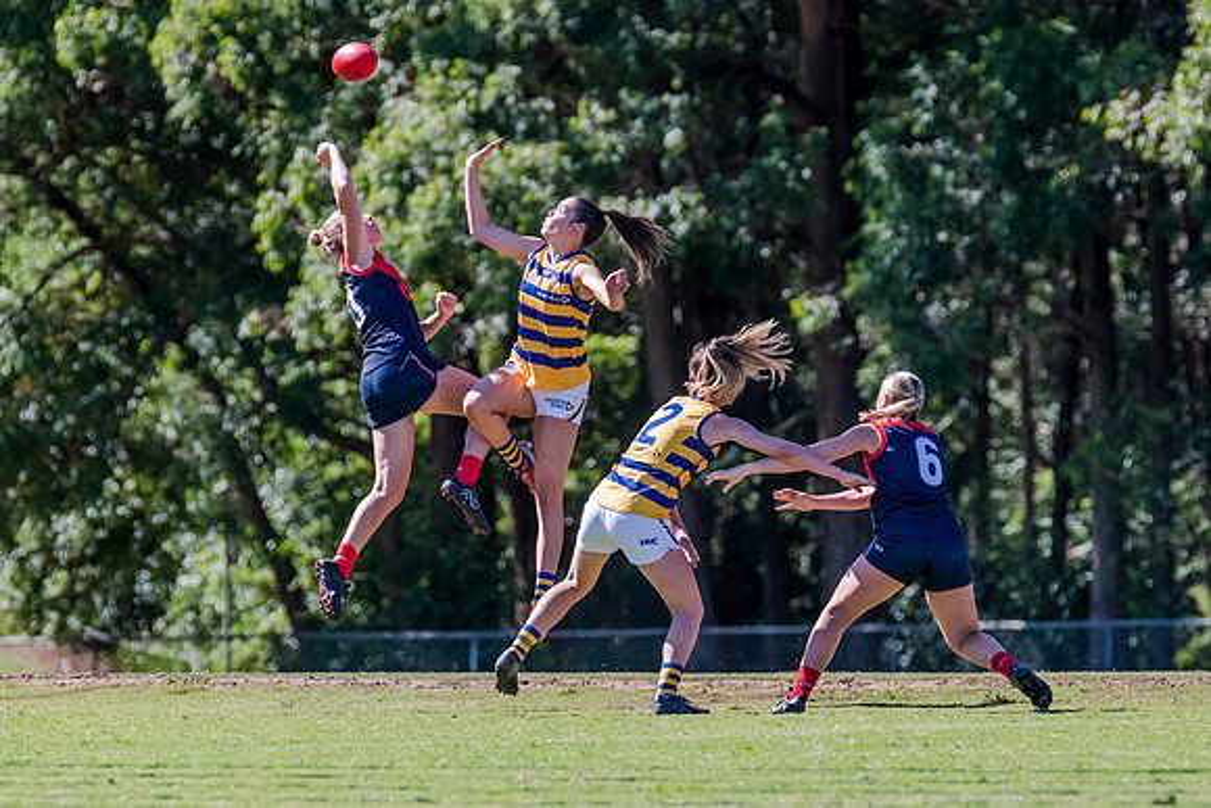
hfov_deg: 4.1
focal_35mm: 506
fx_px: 17029
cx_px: 615
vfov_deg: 2.7
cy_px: 446
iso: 1000
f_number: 6.3
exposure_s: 1/1600
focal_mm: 420
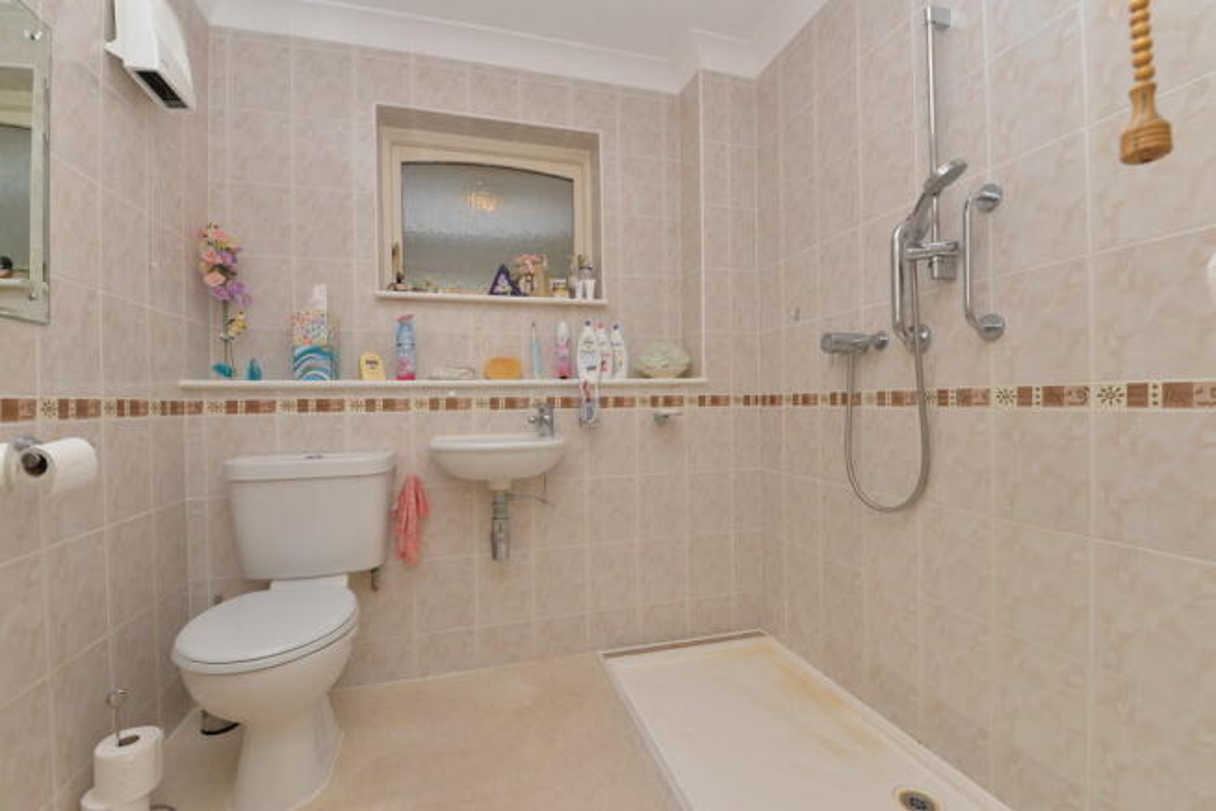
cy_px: 406
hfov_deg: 100.4
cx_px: 608
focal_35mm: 15
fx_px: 507
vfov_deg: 77.4
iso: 500
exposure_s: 1/60
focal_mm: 15
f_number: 7.1
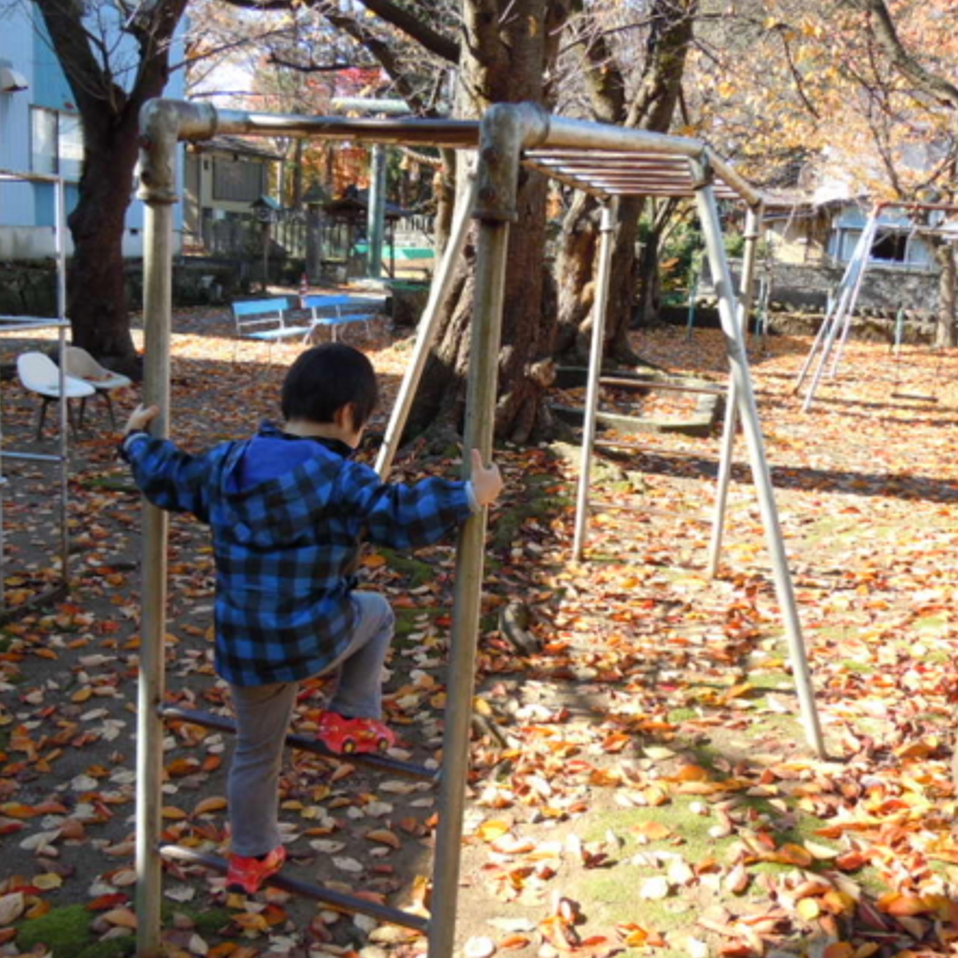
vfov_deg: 46.0
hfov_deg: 46.0
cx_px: 436
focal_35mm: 36
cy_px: 479
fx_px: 1127
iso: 100
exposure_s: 1/125
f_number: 3.5
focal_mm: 5.4
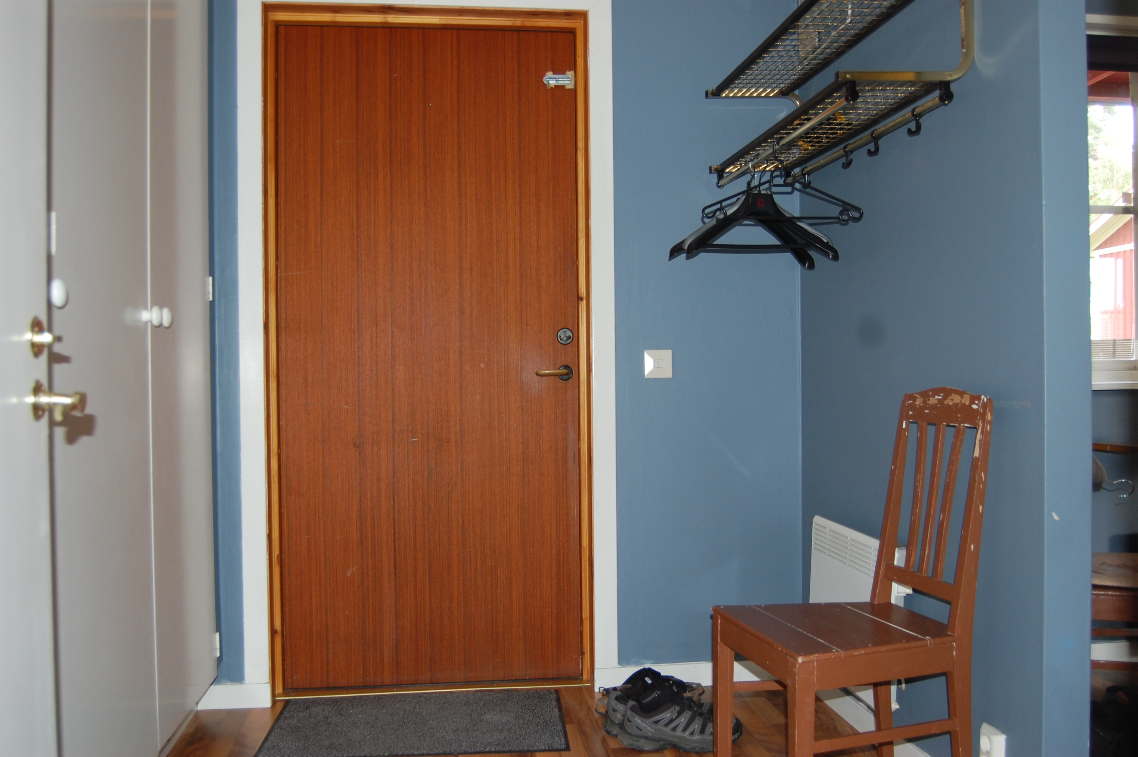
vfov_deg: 39.9
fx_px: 1042
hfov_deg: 57.3
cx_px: 569
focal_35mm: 33
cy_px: 378
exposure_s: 1/60
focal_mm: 22
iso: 400
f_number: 3.8
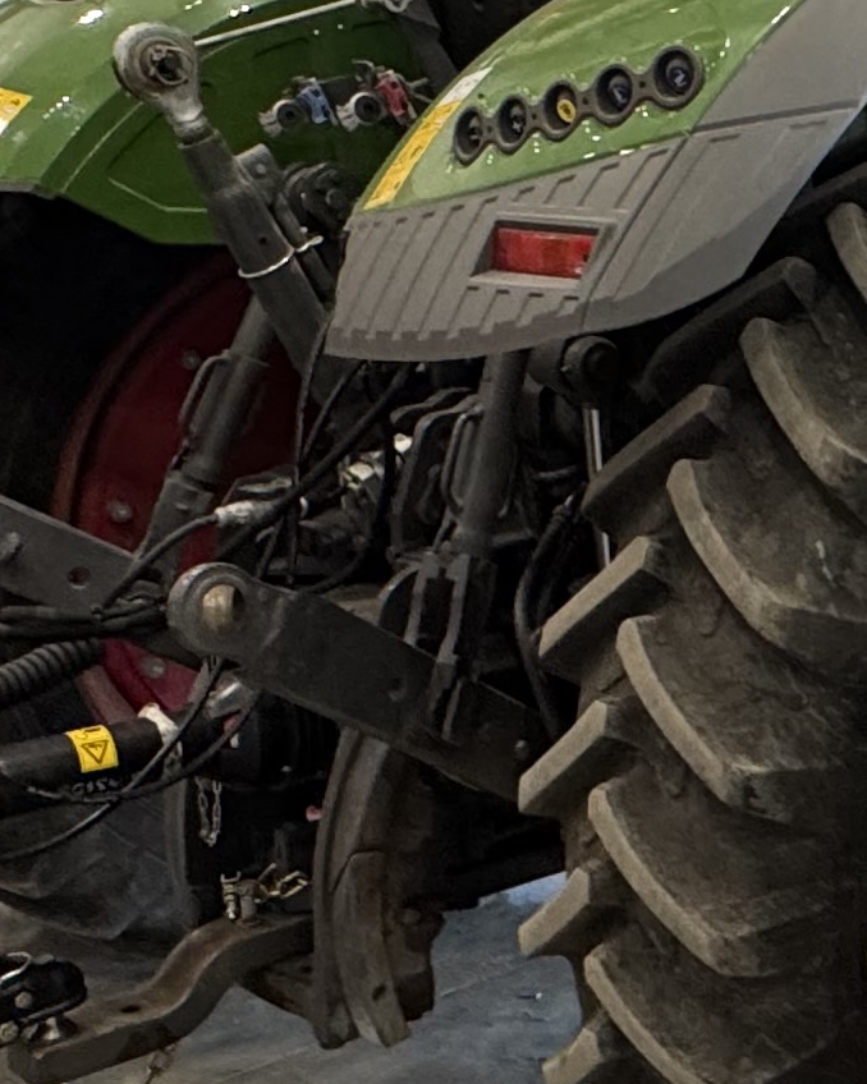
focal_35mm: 65
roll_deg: -0.3
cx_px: 1153
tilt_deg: -7.3
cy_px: 372
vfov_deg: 29.0
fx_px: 2086
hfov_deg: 21.1
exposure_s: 1/120
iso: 320
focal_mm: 2.22
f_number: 2.2
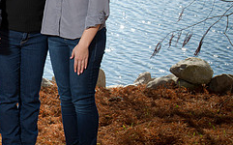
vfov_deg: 5.9
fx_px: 1402
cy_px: 10
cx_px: -35
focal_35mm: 221
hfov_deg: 9.4
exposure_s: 1/160
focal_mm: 90
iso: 200
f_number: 10
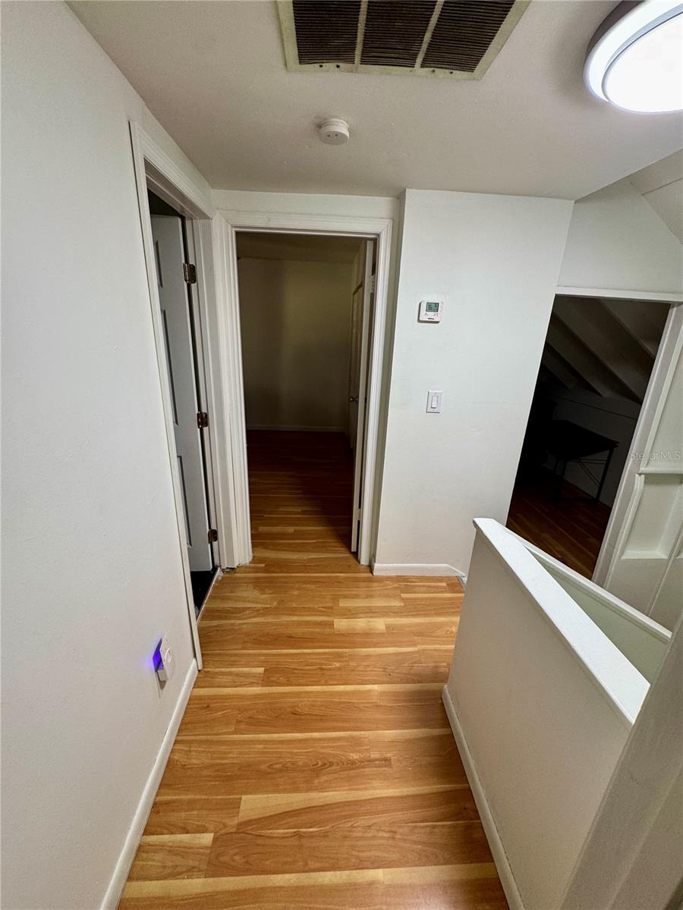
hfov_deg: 85.7
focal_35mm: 14
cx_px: 342
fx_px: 368
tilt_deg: -18.1
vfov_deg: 102.1
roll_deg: -2.3
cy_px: 455
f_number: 2.2
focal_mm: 2.22
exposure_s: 1/68
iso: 125
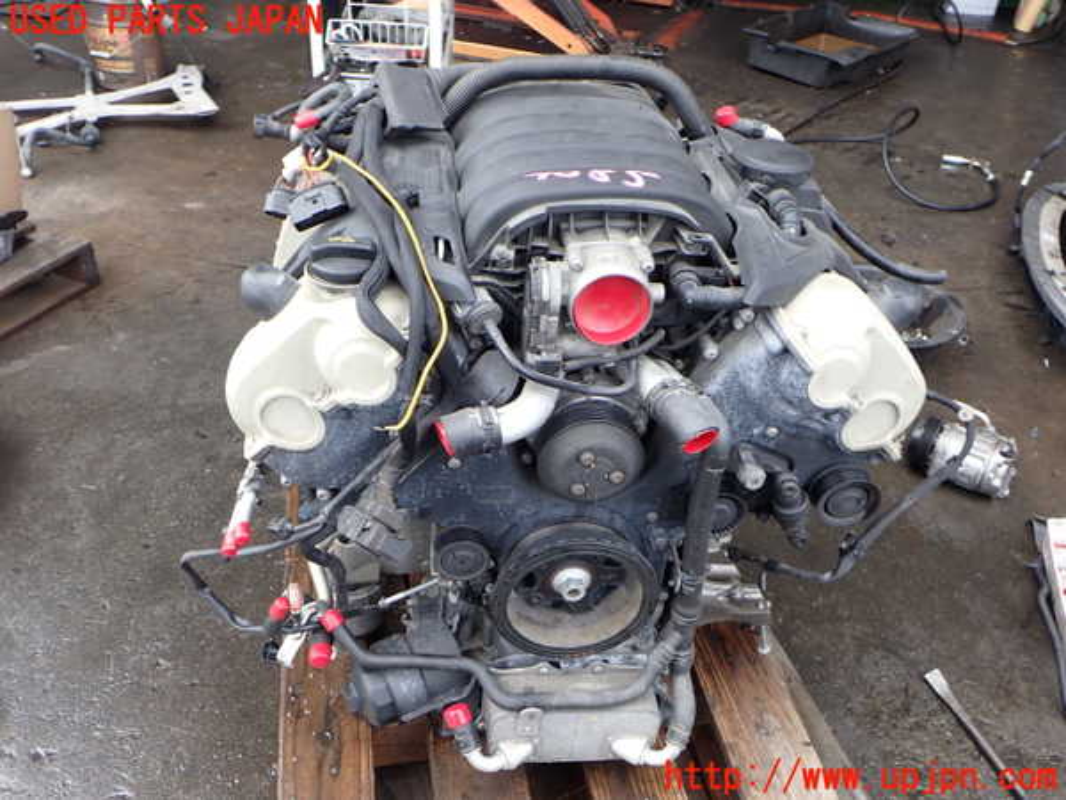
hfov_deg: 60.0
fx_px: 924
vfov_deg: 46.8
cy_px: 400
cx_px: 533
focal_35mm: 30
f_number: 3.2
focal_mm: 5.4
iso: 100
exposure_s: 1/125
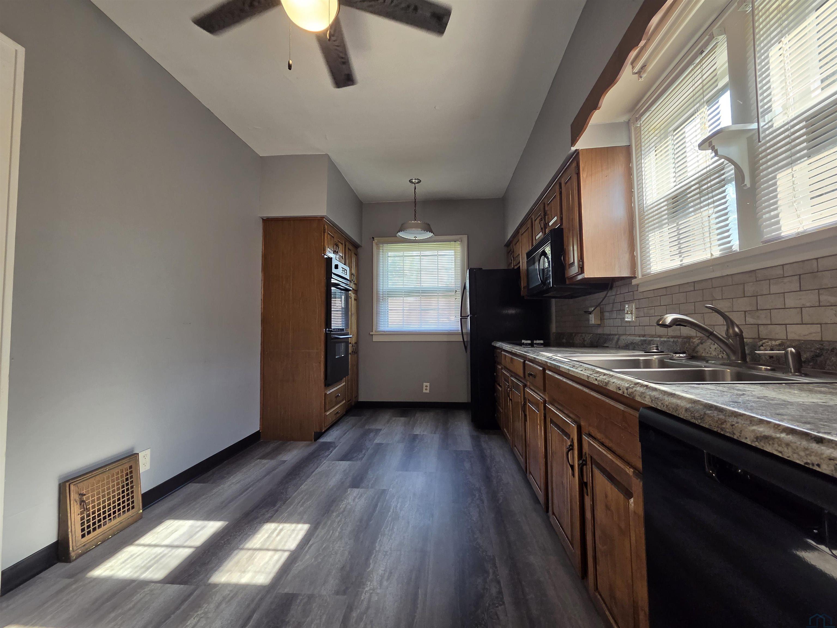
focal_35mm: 13
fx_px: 314
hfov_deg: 106.2
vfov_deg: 89.9
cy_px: 314
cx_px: 418
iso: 160
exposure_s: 1/120
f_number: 2.2
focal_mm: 2.2
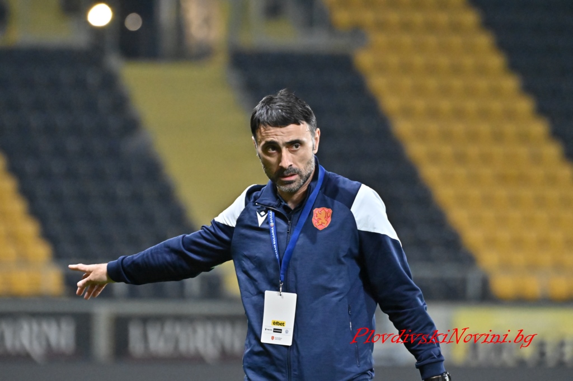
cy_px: 190
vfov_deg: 3.6
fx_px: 6043
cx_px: 286
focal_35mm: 380
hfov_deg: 5.4
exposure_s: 1/1250
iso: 10000
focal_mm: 380
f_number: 6.3
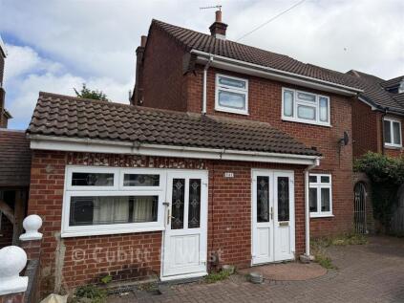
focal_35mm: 24
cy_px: 152
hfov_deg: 71.6
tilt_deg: +6.2
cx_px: 202
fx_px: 280
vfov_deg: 56.8
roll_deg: -1.4
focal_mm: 6.76
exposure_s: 1/5714
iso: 100
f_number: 1.78
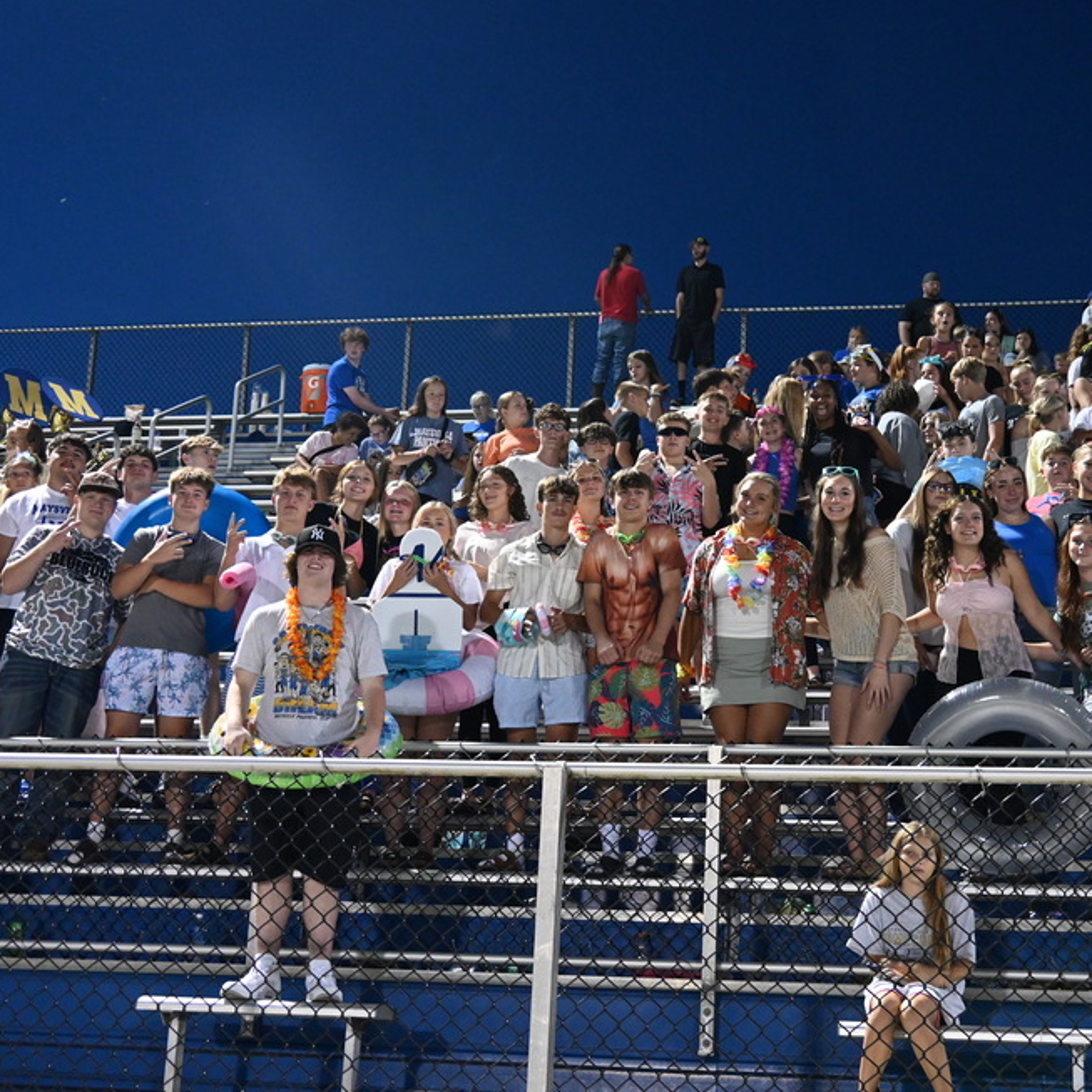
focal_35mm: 56
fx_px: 1999
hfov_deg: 30.5
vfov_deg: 30.6
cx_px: 637
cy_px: 553
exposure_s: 1/50
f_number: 4
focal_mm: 28
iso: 3200
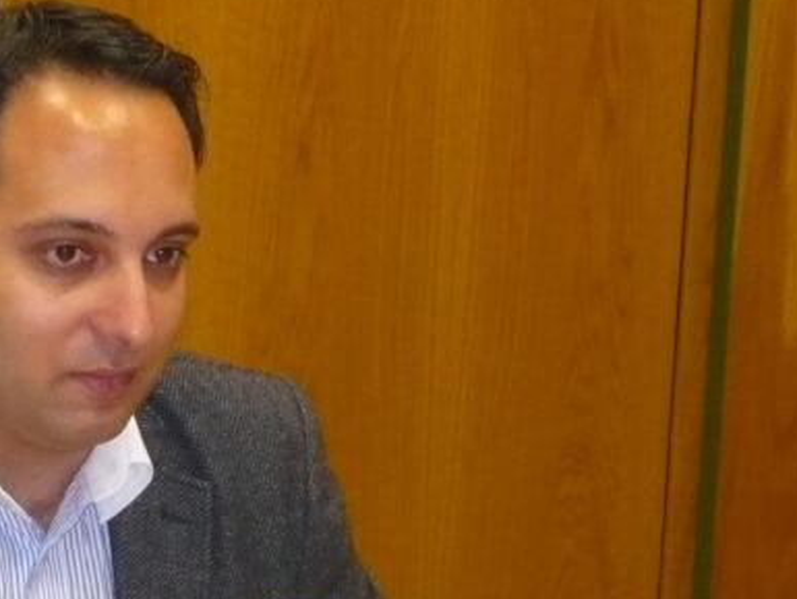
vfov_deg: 9.4
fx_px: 3616
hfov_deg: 12.5
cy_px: 566
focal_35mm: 157
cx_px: 197
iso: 250
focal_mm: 10.4
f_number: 3.8
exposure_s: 1/30
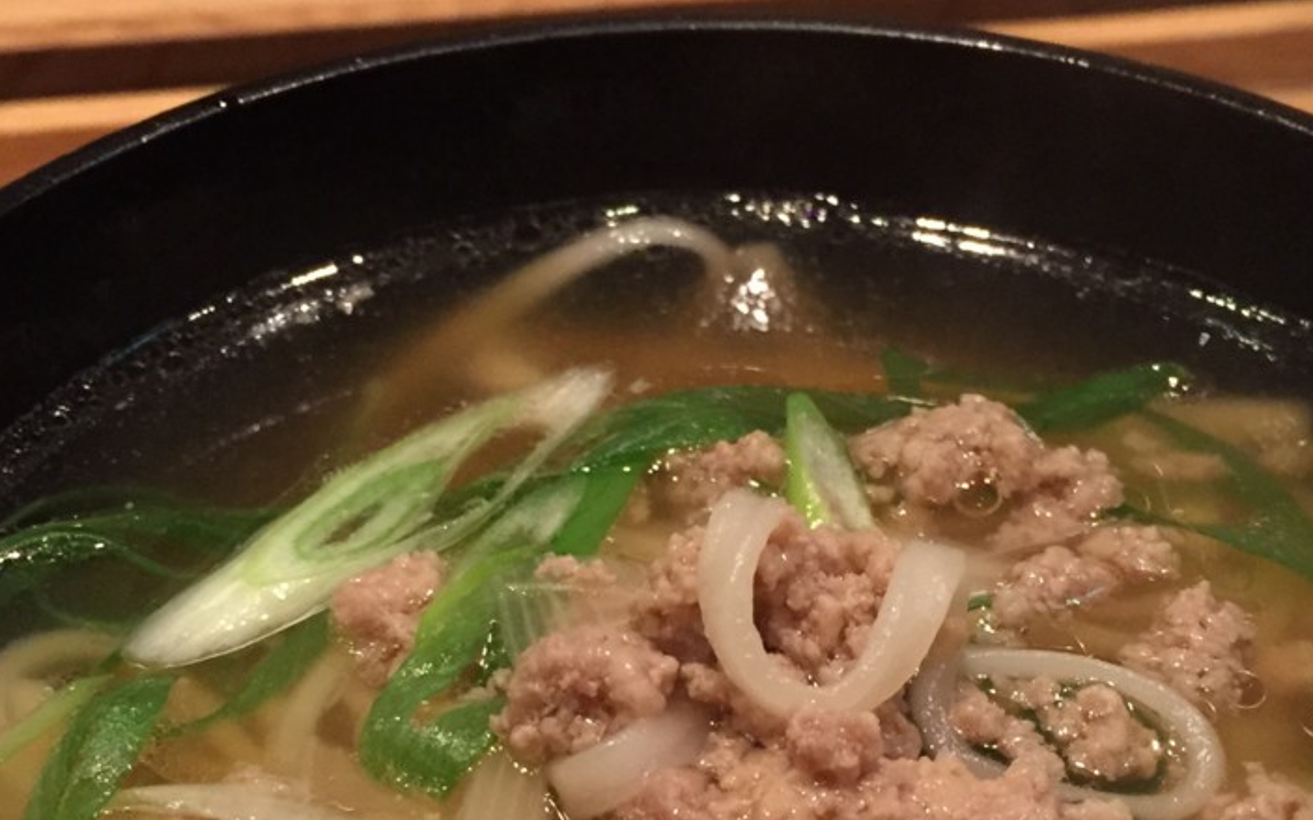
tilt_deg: -44.4
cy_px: 755
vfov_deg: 20.2
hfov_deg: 32.5
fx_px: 2254
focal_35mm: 63
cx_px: 676
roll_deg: -1.3
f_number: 2.2
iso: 320
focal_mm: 4.15
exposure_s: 1/33
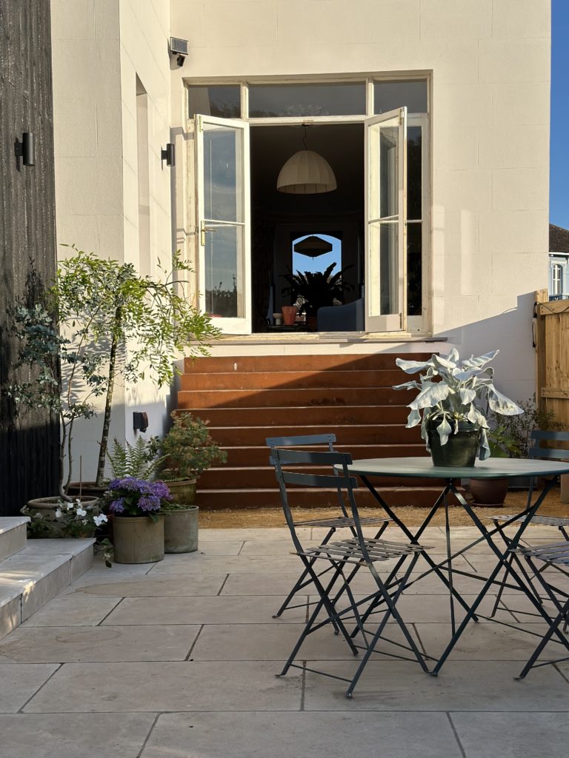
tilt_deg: +0.7
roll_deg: +0.2
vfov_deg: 39.7
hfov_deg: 30.3
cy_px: 379
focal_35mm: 48
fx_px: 1052
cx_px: 284
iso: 100
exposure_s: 1/4184
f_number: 1.78
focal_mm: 6.86
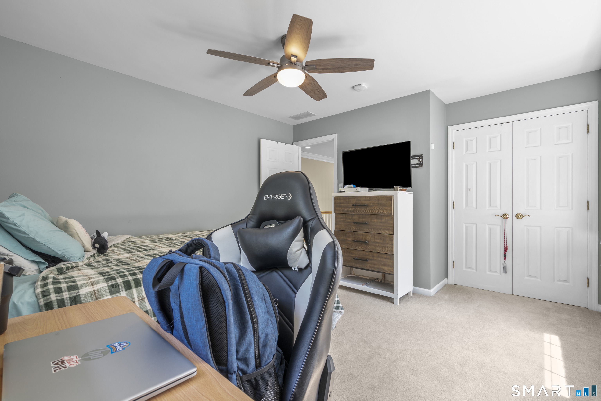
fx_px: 267
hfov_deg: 96.7
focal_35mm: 16
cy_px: 200
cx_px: 300
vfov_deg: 73.7
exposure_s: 1/2.5
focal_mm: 16
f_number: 9
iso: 250
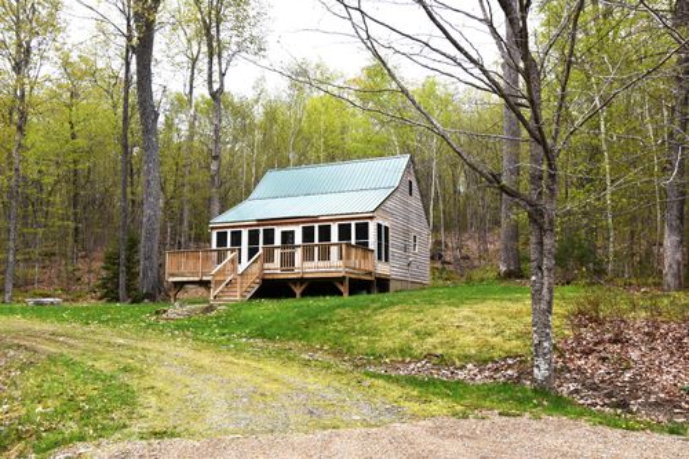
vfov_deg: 43.6
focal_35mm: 30
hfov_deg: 61.9
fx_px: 574
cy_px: 230
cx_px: 344
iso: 320
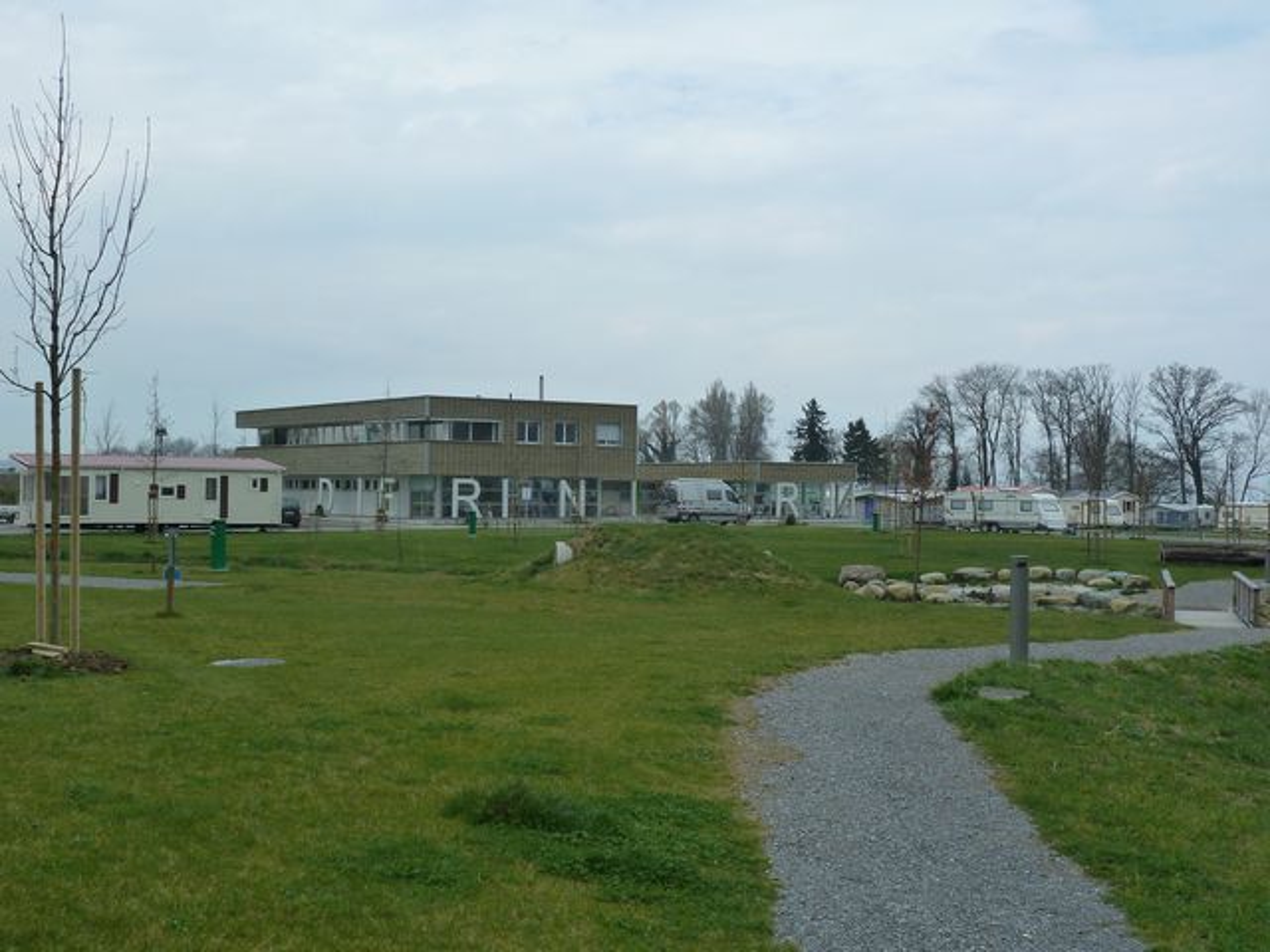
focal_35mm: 42
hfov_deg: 44.8
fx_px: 1541
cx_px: 635
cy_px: 476
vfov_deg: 34.3
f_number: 4
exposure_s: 1/500
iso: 125
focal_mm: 6.9
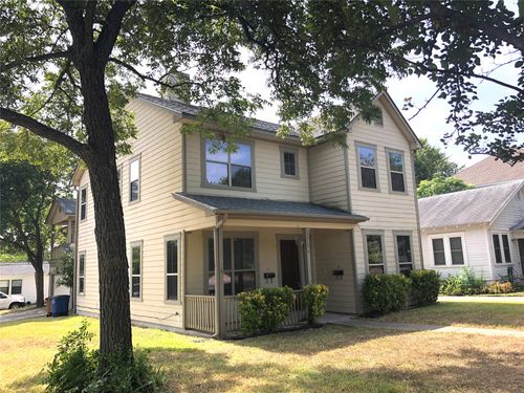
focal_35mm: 28
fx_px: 424
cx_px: 262
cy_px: 196
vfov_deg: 49.7
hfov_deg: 63.4
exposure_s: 1/787
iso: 20
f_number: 1.8
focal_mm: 3.99
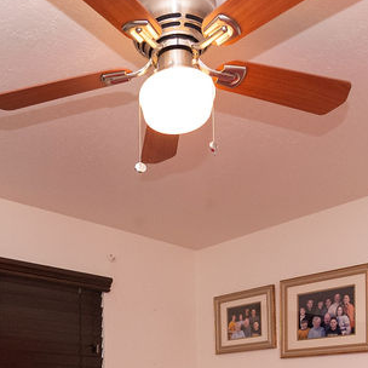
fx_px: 517
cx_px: 105
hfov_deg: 38.4
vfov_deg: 34.0
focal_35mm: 43
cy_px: 405
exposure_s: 1/200
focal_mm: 10
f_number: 5
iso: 1000
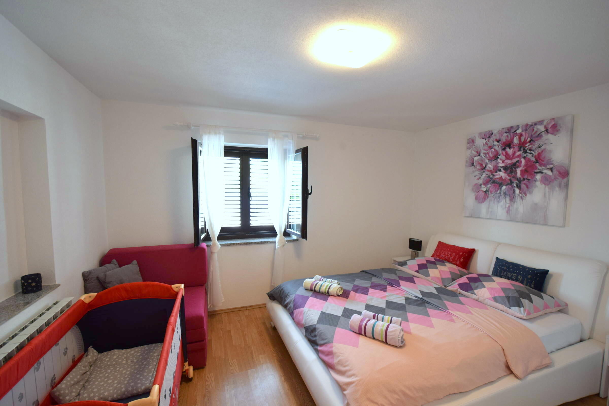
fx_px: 254
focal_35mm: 15
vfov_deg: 77.3
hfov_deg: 100.4
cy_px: 203
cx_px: 304
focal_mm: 10
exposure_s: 1/80
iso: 400
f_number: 4.5
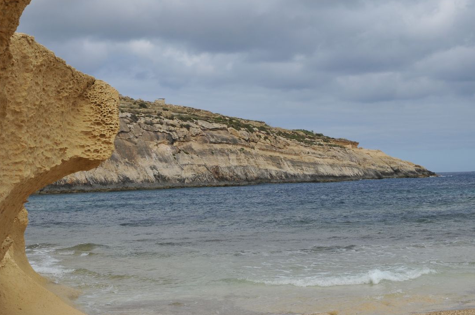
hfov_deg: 28.5
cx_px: 275
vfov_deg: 19.1
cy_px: 172
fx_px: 935
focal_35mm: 71
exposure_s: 1/500
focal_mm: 32
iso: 200
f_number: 11
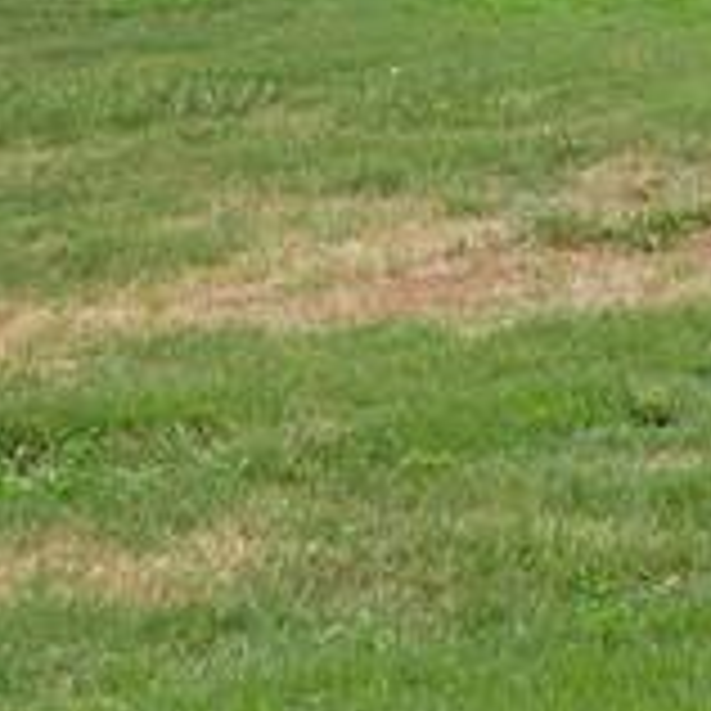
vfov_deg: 9.4
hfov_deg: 8.9
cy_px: -796
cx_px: 1868
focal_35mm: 172
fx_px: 3997
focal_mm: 15
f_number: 6.3
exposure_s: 1/250
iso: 200
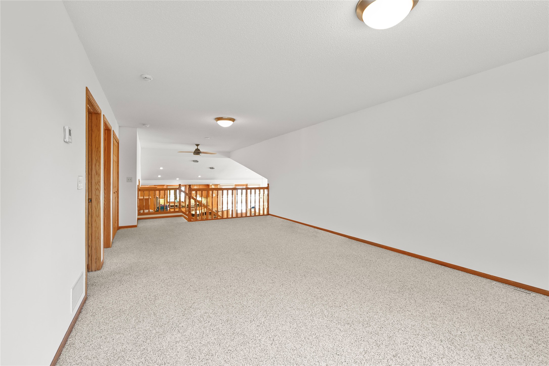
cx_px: 274
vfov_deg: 73.7
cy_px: 183
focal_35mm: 16
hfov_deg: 96.7
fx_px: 244
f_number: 5.6
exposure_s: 1/8
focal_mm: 16
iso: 200
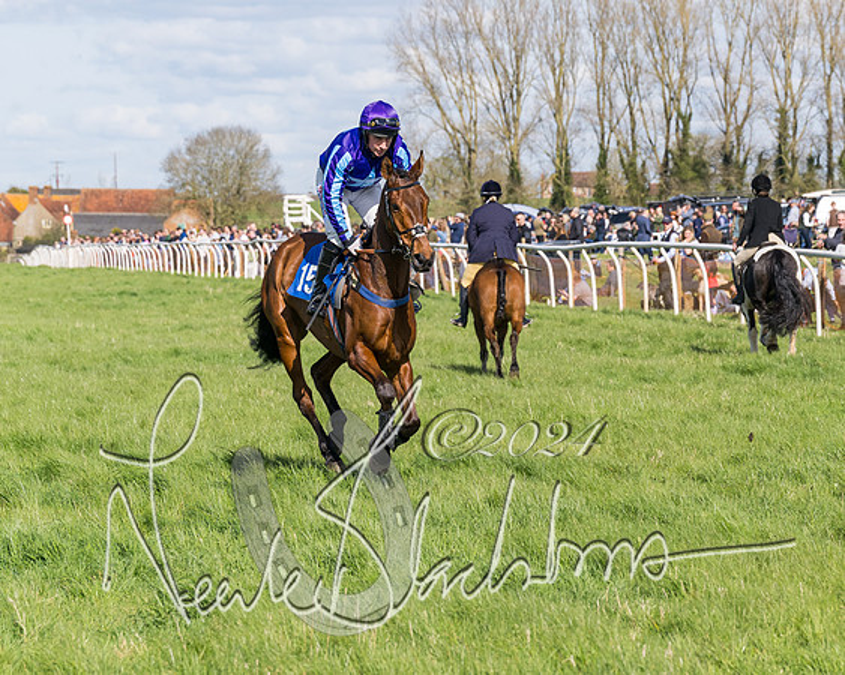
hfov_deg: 11.1
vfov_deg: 8.9
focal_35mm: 174
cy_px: 338
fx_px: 4338
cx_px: 507
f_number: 5.6
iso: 400
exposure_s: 1/2000
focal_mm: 103
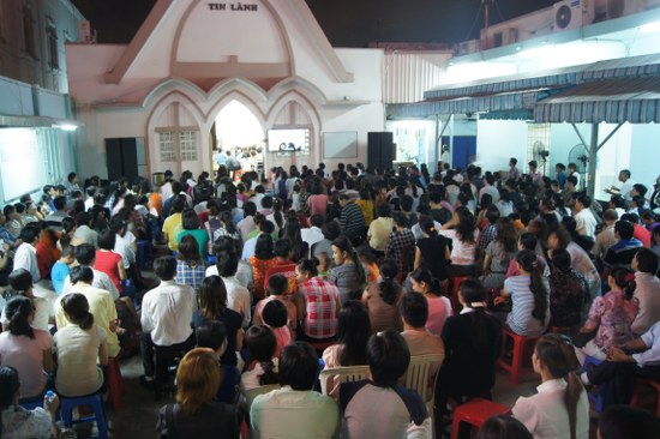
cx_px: 330
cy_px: 220
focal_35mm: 27
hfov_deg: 67.4
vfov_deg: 47.9
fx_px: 495
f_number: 3.5
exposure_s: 1/2
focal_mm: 18
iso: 400
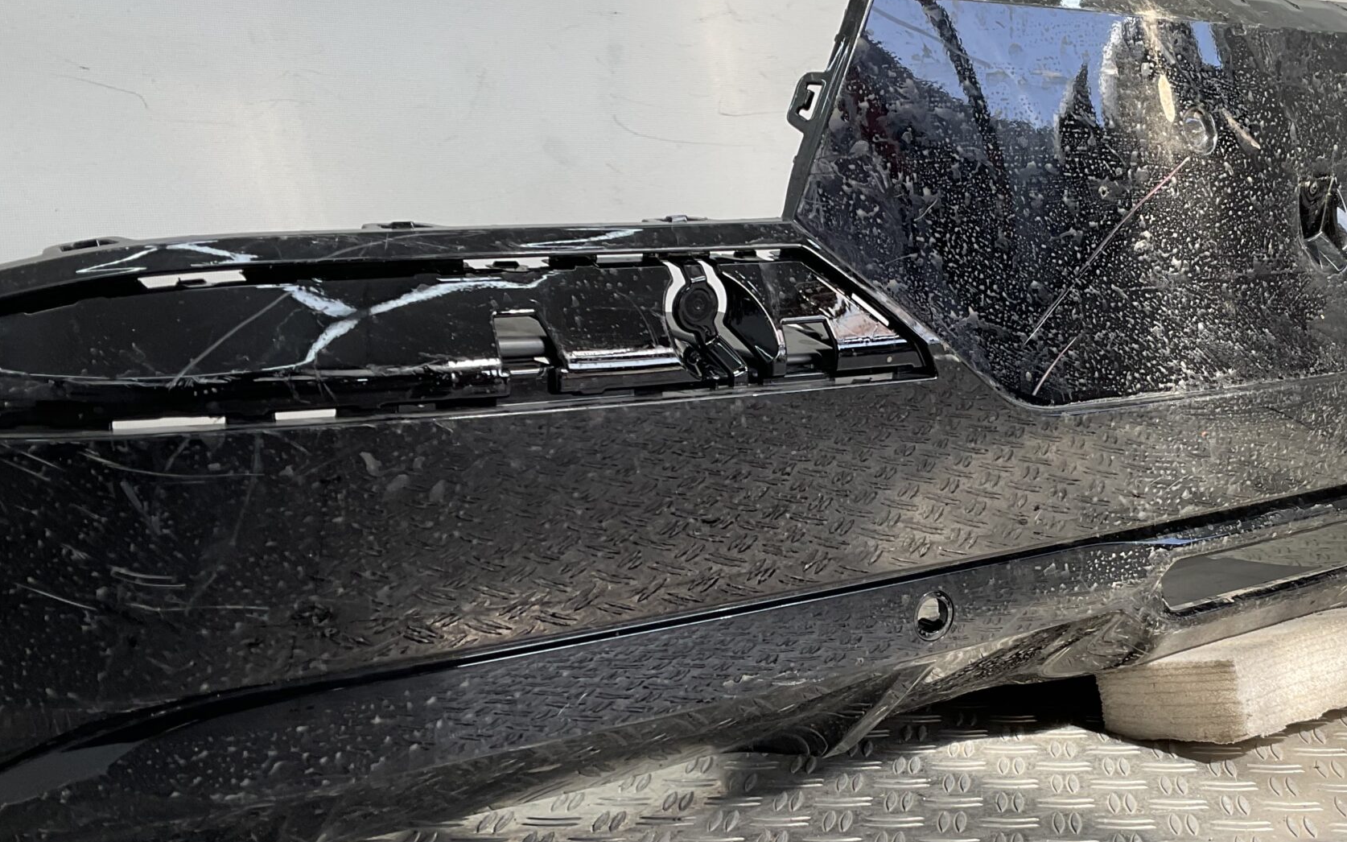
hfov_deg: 42.1
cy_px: 481
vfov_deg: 27.4
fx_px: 1725
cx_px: 900
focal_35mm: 47
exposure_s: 1/188
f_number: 1.8
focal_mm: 3
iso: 16
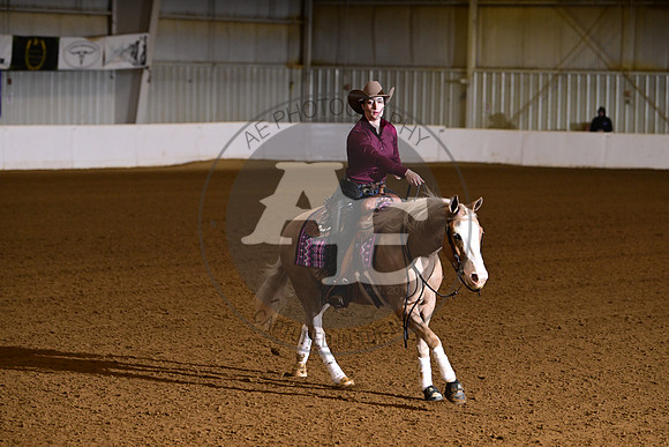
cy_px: 224
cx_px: 334
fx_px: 2788
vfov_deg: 9.2
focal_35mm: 150
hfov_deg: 13.7
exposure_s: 1/200
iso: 2000
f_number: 4.5
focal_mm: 150
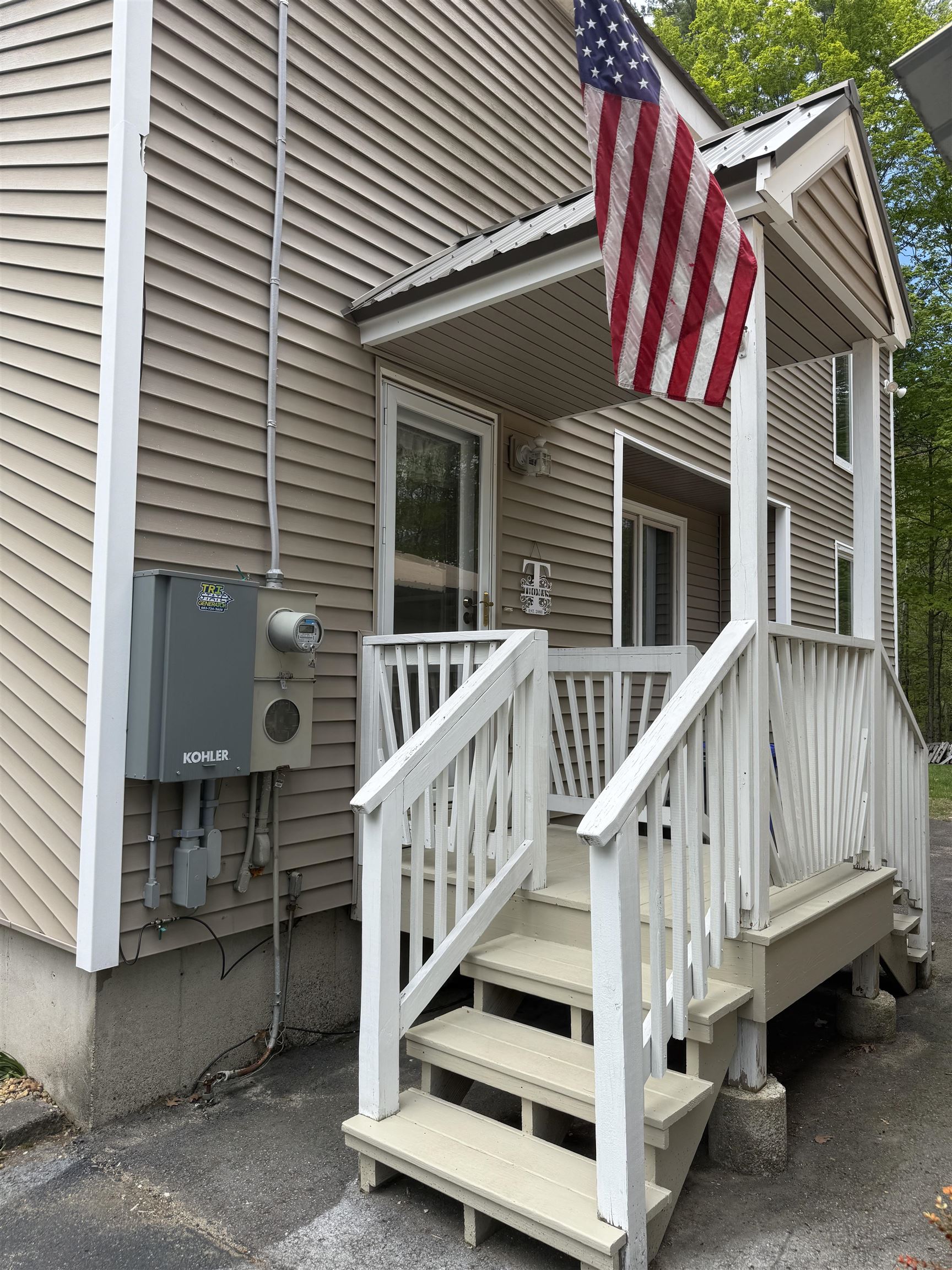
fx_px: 880
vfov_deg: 71.6
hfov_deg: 56.8
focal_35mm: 24
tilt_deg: +3.6
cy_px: 635
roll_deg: -0.3
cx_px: 476
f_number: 1.78
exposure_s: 1/1901
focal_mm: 6.76
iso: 80
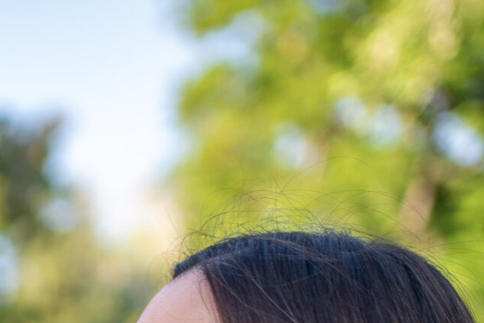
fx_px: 1883
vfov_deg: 9.3
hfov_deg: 14.1
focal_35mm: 140
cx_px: -136
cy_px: 620
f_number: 1.8
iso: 160
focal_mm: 35
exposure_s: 1/250
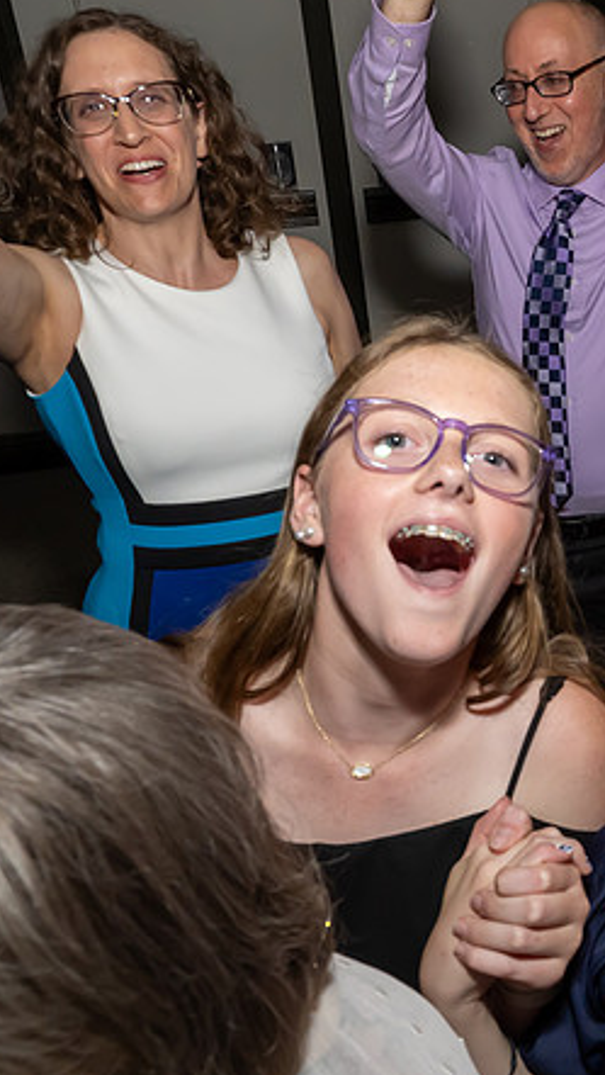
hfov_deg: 27.0
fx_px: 1139
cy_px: 530
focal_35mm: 40
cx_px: 688
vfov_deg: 50.5
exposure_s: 1/250
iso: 1000
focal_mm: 17
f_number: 8
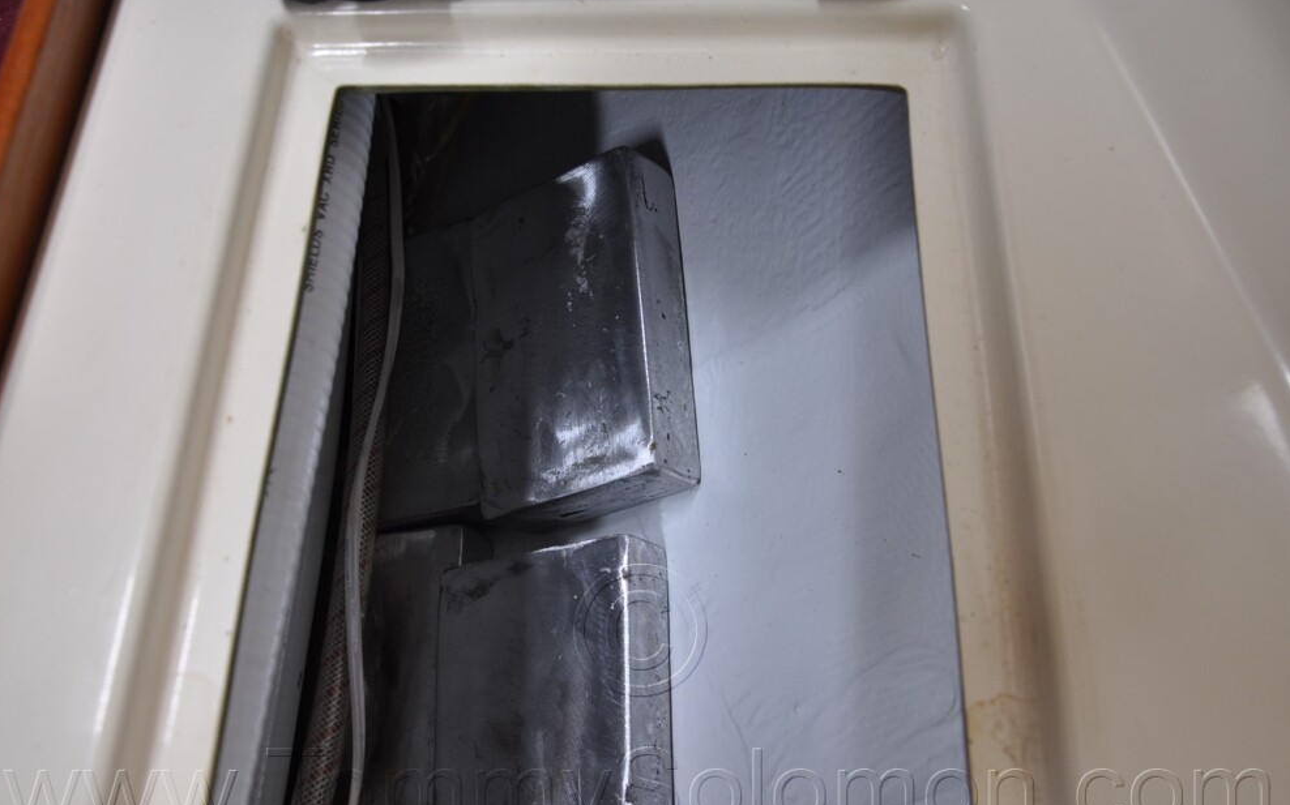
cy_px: 429
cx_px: 641
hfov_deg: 56.7
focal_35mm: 34
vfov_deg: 37.2
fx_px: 1195
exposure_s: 1/30
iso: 400
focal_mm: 22
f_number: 5.6
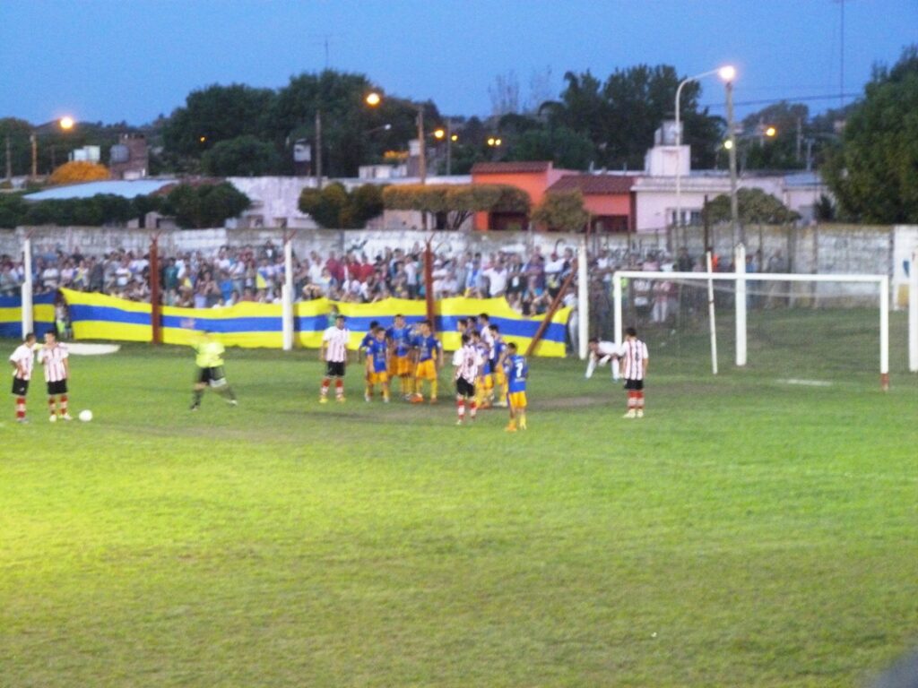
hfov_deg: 14.9
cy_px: 344
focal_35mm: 132
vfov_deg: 11.2
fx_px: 3501
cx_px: 459
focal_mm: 23.8
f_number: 3.6
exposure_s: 1/8
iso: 800
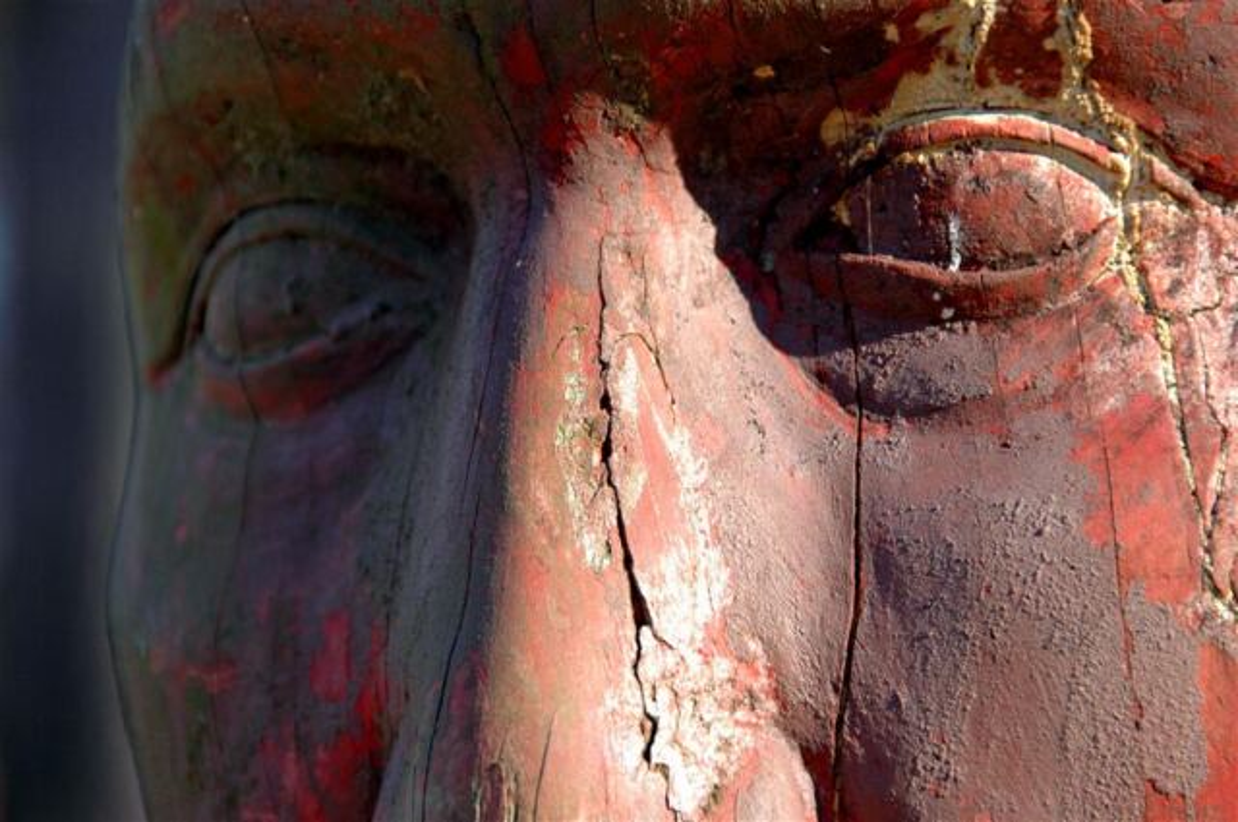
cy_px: 411
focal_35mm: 300
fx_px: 10303
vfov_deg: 4.6
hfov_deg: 6.9
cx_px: 619
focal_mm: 200
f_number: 5.6
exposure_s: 1/125
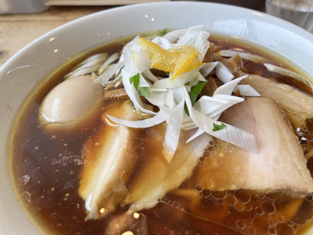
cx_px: 156
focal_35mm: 26
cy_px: 118
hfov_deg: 67.3
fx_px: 235
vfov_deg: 53.1
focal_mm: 5.1
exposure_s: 1/109
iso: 32
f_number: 1.6
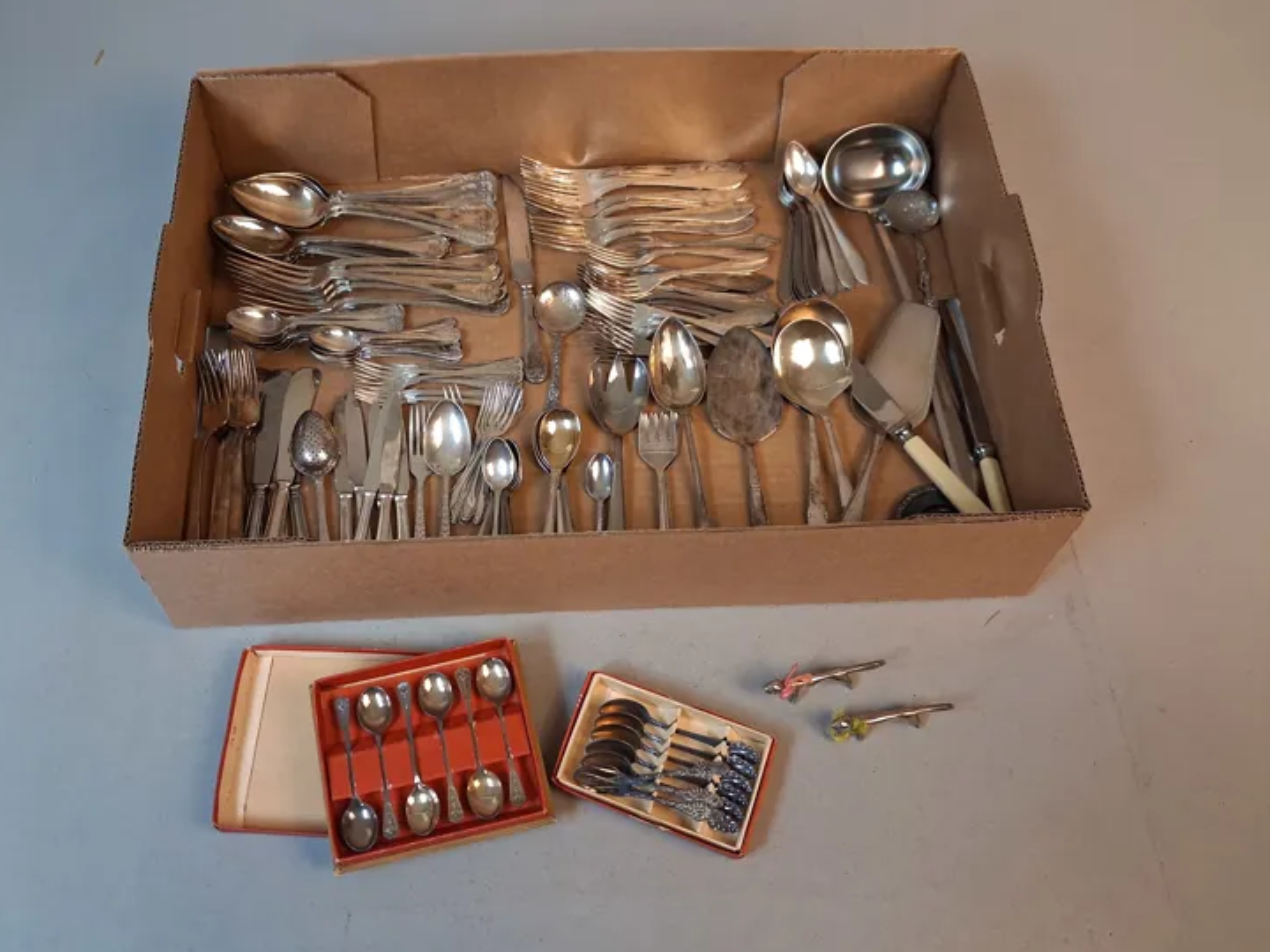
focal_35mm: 30
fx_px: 1101
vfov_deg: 46.8
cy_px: 497
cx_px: 570
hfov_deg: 59.8
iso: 320
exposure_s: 1/50
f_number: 1.8
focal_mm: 4
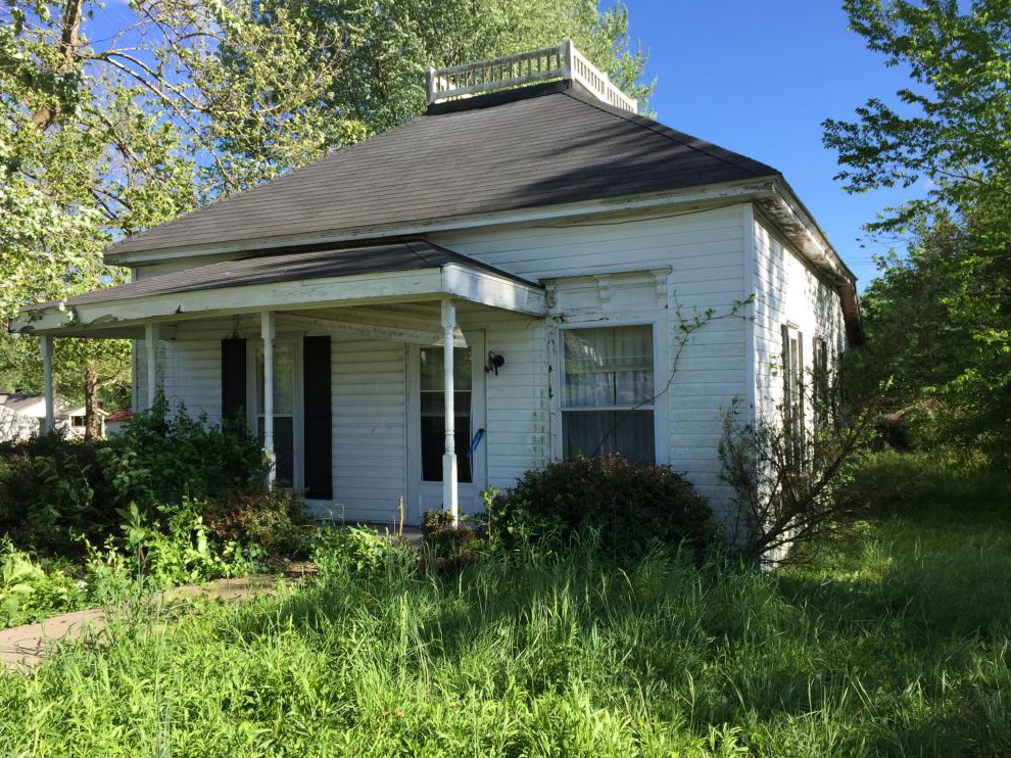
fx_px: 876
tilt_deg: +0.8
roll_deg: +1.8
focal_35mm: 30
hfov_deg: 60.0
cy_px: 388
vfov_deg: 46.8
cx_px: 512
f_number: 2.2
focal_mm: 4.15
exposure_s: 1/732
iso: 32
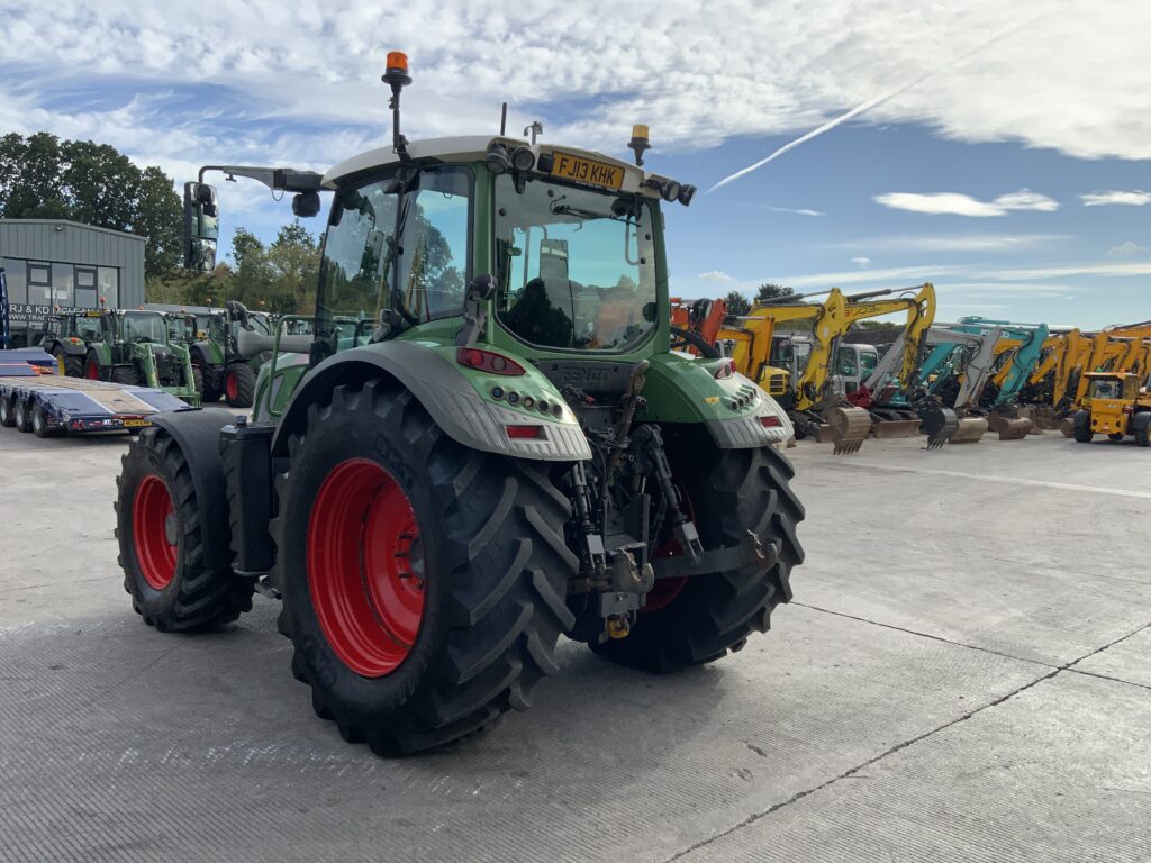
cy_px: 432
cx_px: 576
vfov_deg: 48.2
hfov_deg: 61.7
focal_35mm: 29
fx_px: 964
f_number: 1.8
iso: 16
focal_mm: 3
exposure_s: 1/1377
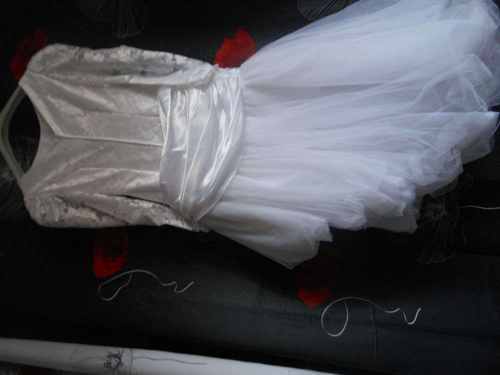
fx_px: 361
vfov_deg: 54.9
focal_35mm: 25
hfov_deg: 69.4
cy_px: 188
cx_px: 250
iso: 250
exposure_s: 1/30
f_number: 3.2
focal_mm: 4.5
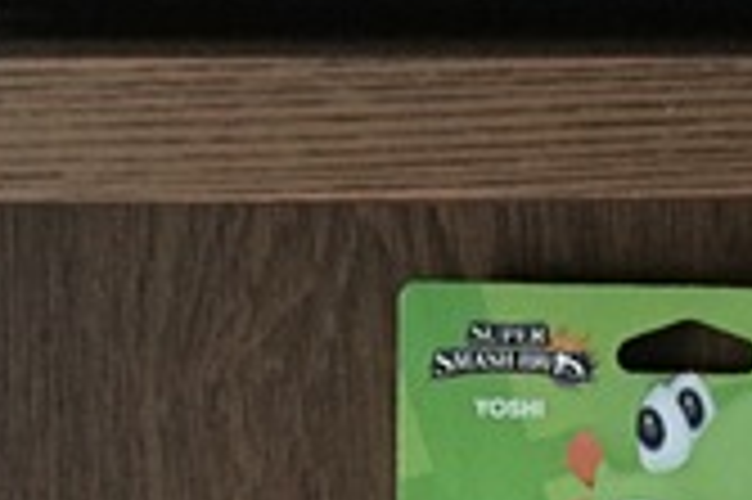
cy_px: 347
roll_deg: -1.1
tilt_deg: -9.2
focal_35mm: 125
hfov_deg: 15.6
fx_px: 2609
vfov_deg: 10.9
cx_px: 986
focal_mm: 4.15
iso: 320
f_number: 2.2
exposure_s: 1/4
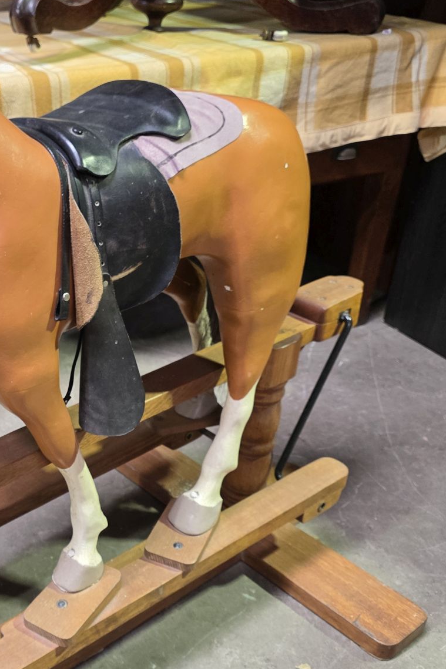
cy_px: 384
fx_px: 781
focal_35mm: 42
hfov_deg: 30.0
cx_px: 12
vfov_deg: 46.3
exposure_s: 1/100
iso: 200
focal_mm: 6.3
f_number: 1.7
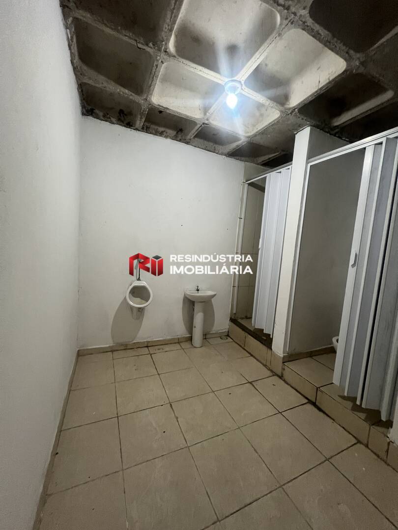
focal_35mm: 13
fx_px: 199
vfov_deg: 106.2
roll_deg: -4.9
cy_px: 265
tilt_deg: -4.0
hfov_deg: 89.9
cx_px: 199
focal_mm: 1.57
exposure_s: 1/60
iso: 320
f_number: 1.8
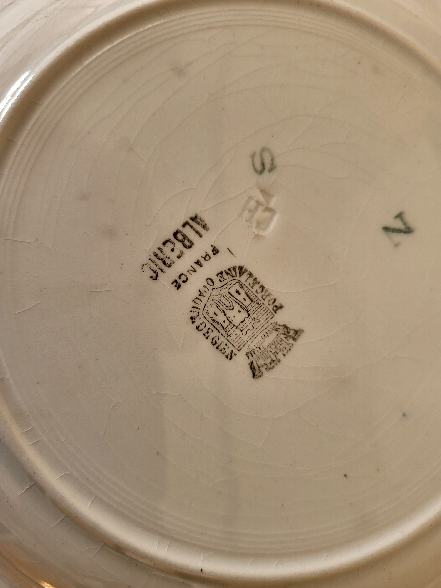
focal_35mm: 26
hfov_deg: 53.1
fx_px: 442
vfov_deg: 67.3
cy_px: 294
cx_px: 220
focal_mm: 5.4
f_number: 1.8
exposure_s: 1/100
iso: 100
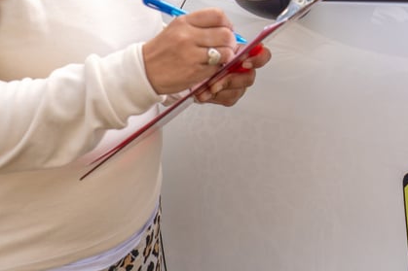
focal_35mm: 107
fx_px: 1217
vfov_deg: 12.3
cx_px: 365
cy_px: -87
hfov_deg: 18.7
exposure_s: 1/500
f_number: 3.5
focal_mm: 25
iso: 100
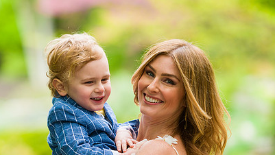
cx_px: 91
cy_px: 106
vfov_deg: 4.6
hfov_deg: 8.1
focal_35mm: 265
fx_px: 1933
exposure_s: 1/320
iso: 200
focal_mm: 175
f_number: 3.2
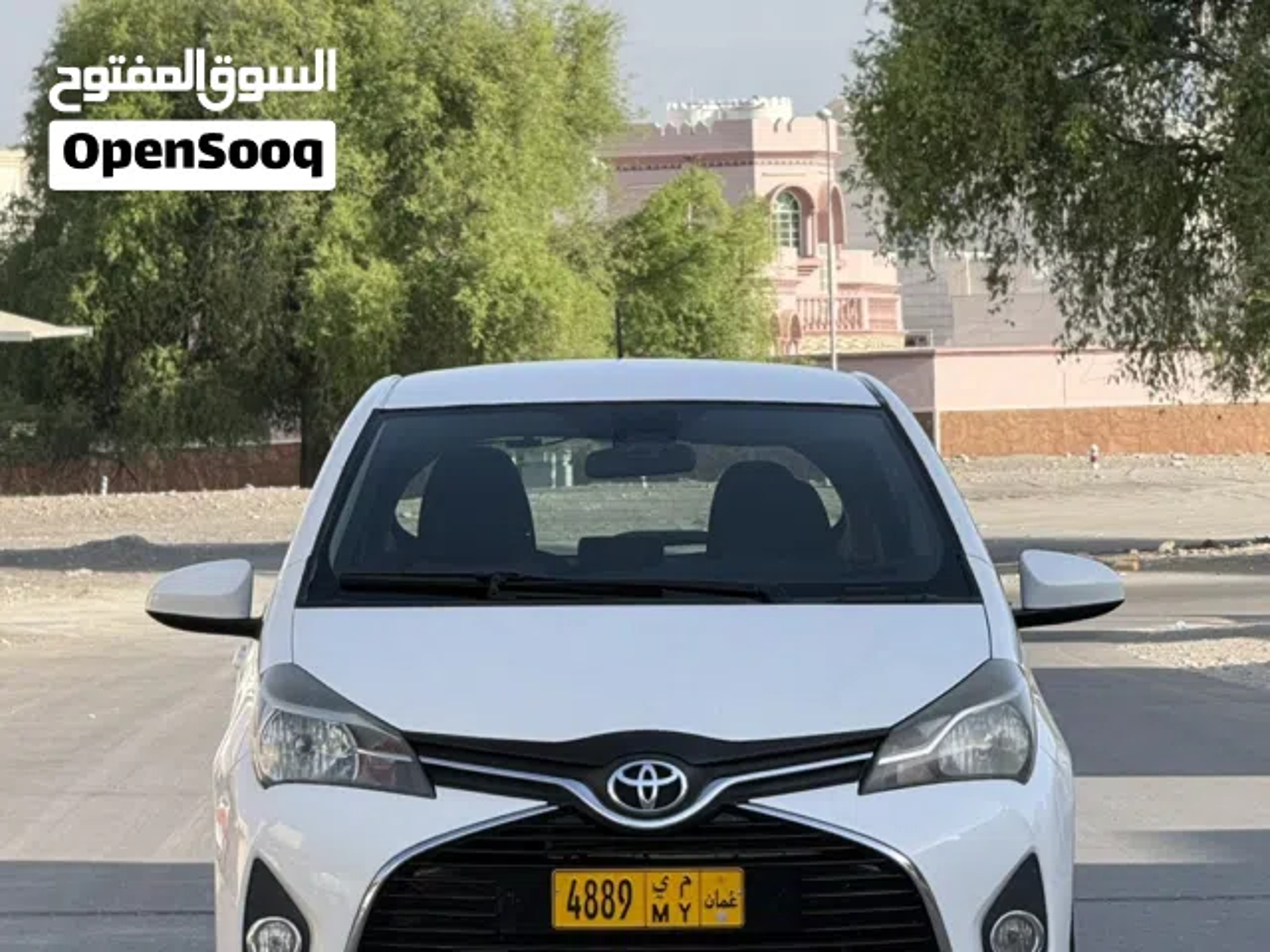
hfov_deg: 16.4
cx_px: 635
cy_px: 476
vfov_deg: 12.3
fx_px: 4403
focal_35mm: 120
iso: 64
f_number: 2.8
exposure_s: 1/776
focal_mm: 15.66
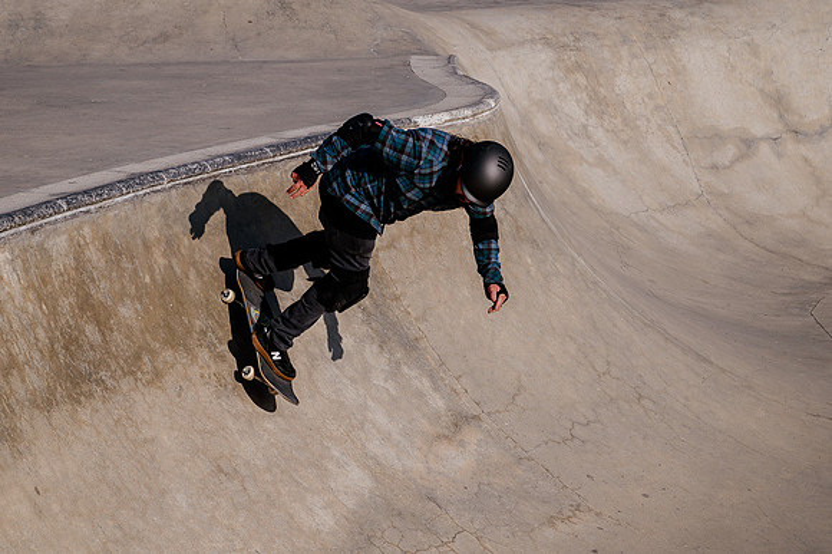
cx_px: 432
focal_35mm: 96
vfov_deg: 14.2
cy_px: 278
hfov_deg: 21.2
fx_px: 2218
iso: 200
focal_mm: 86
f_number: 11
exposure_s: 1/640
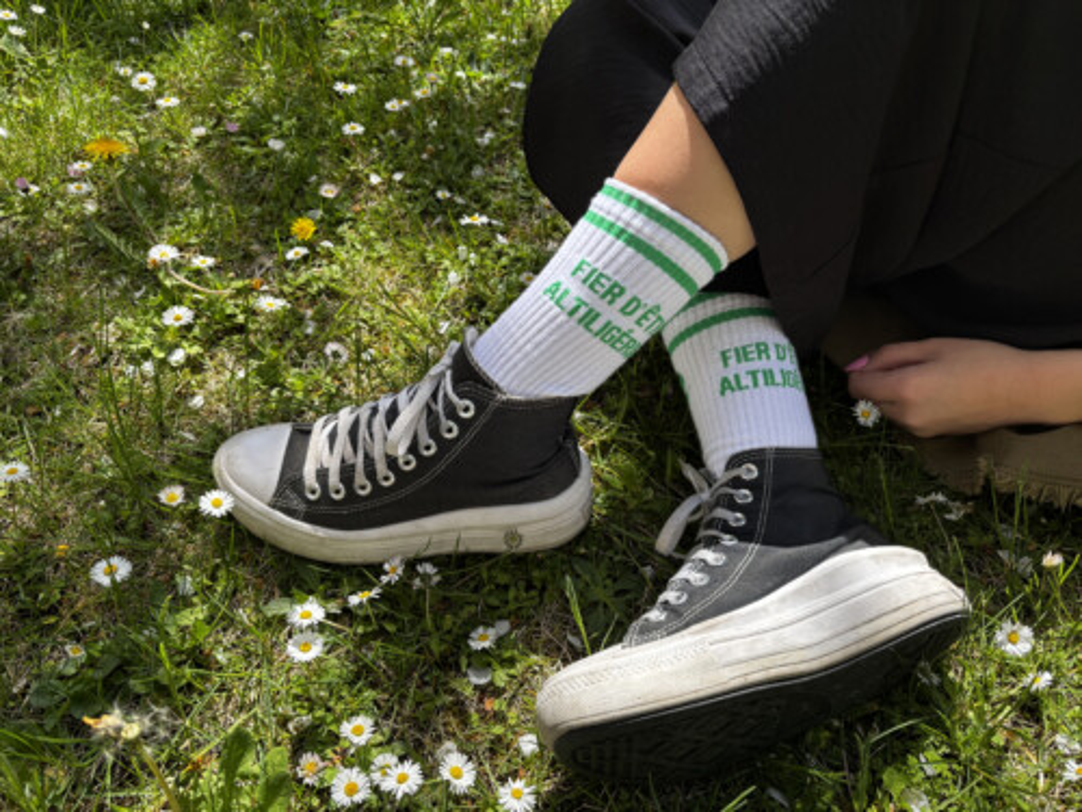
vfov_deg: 53.1
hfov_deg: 67.3
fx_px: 813
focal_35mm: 26
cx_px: 541
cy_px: 406
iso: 50
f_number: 1.6
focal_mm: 5.96
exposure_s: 1/918
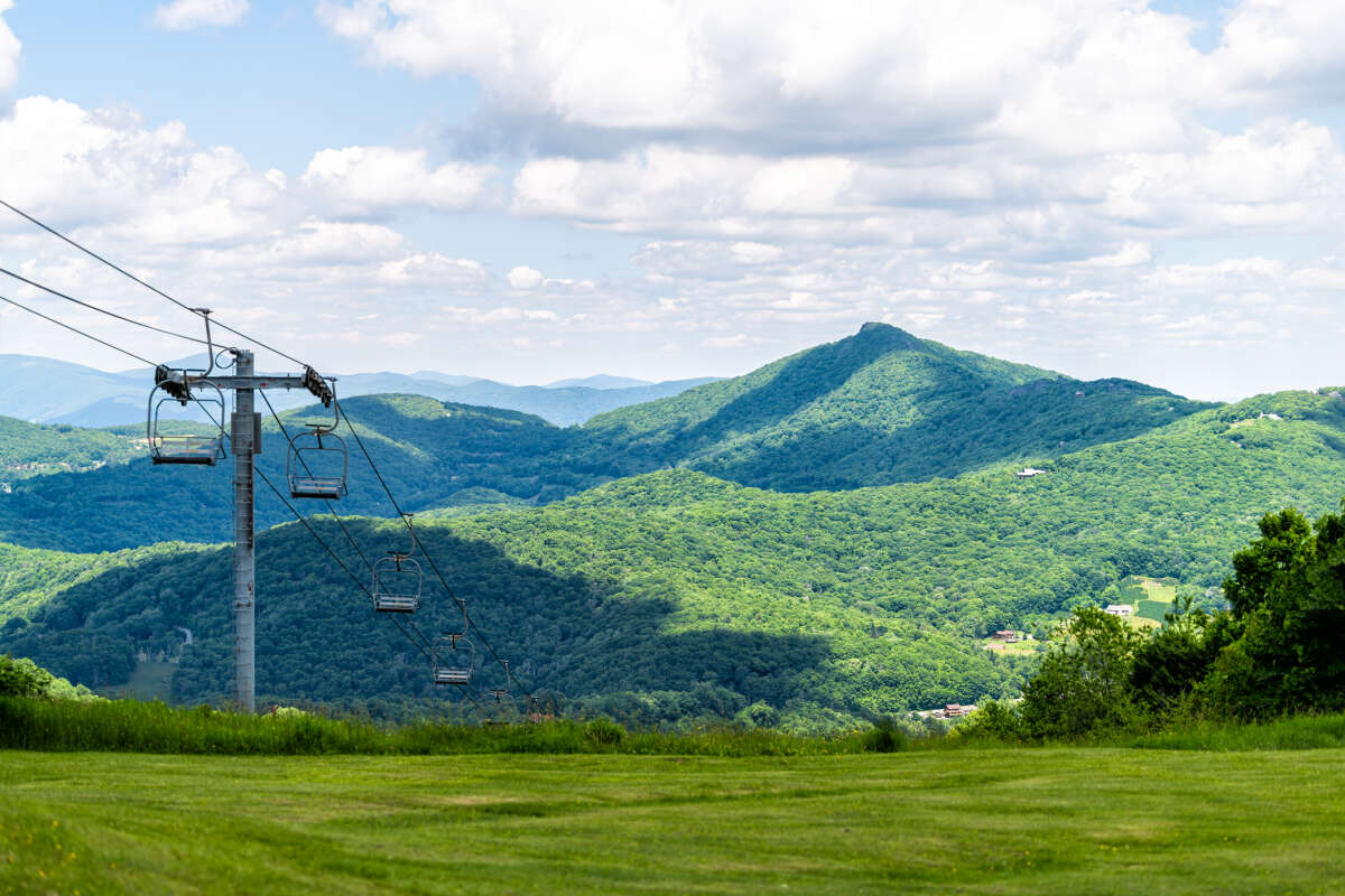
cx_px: 672
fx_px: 2615
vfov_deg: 19.5
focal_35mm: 70
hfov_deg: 28.8
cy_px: 448
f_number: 2.8
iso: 64
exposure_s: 1/1000
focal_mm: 70
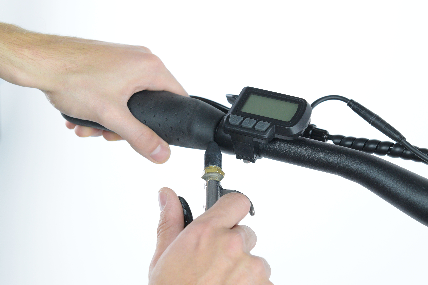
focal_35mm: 82
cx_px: 214
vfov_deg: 16.6
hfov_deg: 24.6
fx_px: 981
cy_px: 142
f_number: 6.3
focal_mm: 55
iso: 800
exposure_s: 1/50
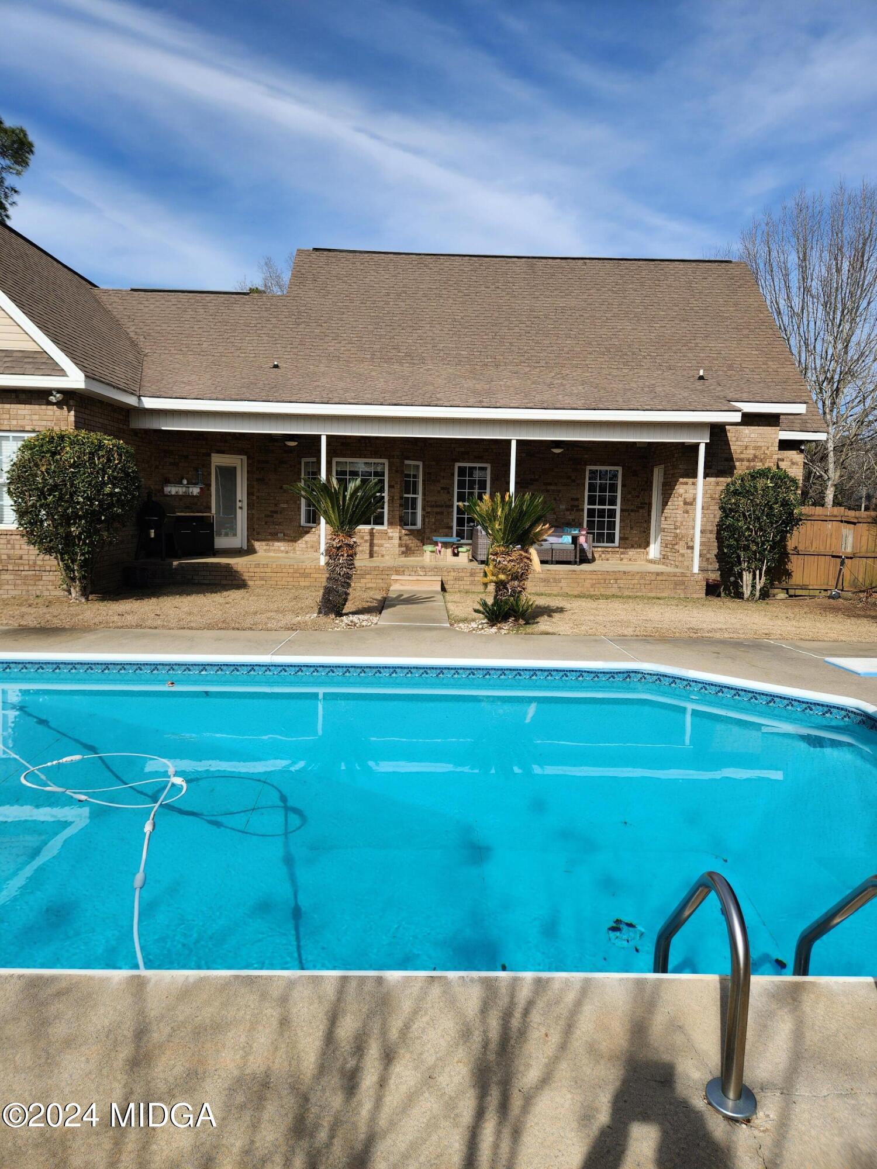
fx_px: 777
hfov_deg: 58.9
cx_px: 438
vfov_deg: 73.9
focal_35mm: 23
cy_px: 584
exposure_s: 1/2456
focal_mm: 5.4
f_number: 1.8
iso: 20
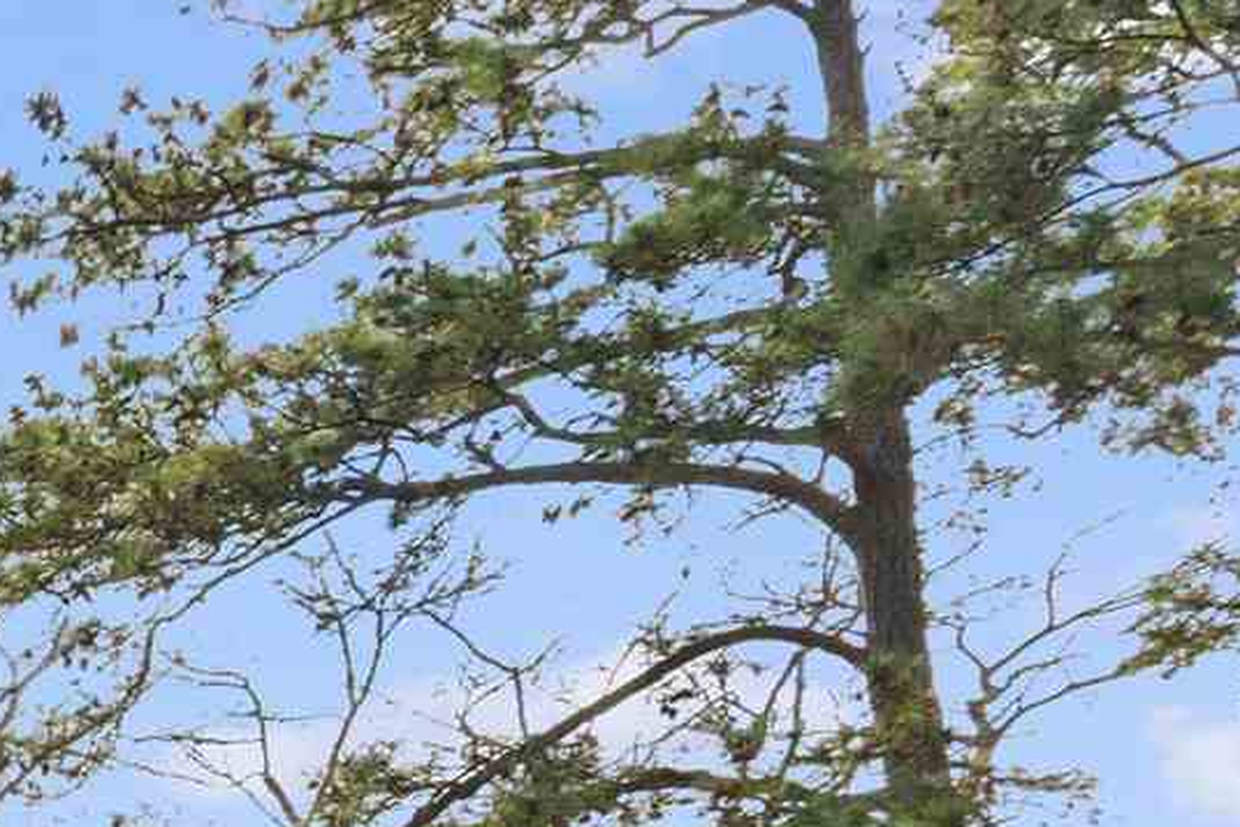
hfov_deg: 13.0
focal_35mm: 109
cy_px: 1705
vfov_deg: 11.3
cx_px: -1905
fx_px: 3755
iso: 100
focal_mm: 13
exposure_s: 1/125
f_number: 5.6
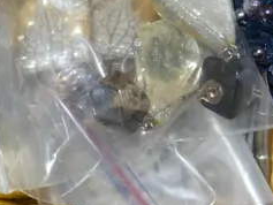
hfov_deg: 11.1
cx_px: -78
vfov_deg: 8.5
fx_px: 1365
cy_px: -11
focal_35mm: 173
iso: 200
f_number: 4.5
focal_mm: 20
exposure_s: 1/60
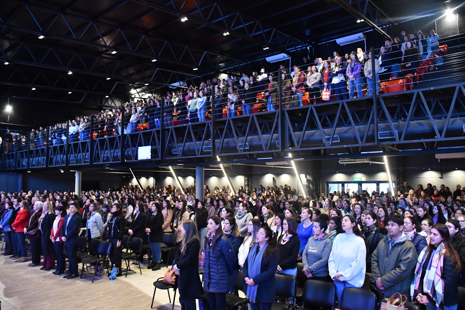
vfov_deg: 47.9
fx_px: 349
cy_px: 155
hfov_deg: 67.4
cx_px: 232
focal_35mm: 27
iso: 4000
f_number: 3.5
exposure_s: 1/100
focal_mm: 18
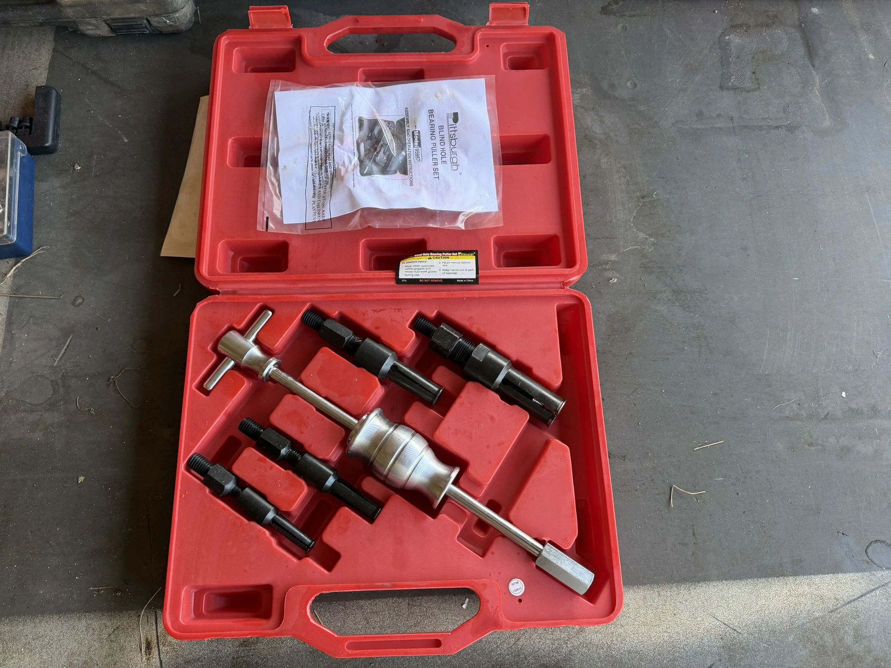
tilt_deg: -74.0
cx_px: 446
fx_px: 618
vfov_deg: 56.8
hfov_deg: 71.6
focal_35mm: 24
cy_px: 334
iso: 125
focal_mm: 6.76
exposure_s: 1/121
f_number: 1.78
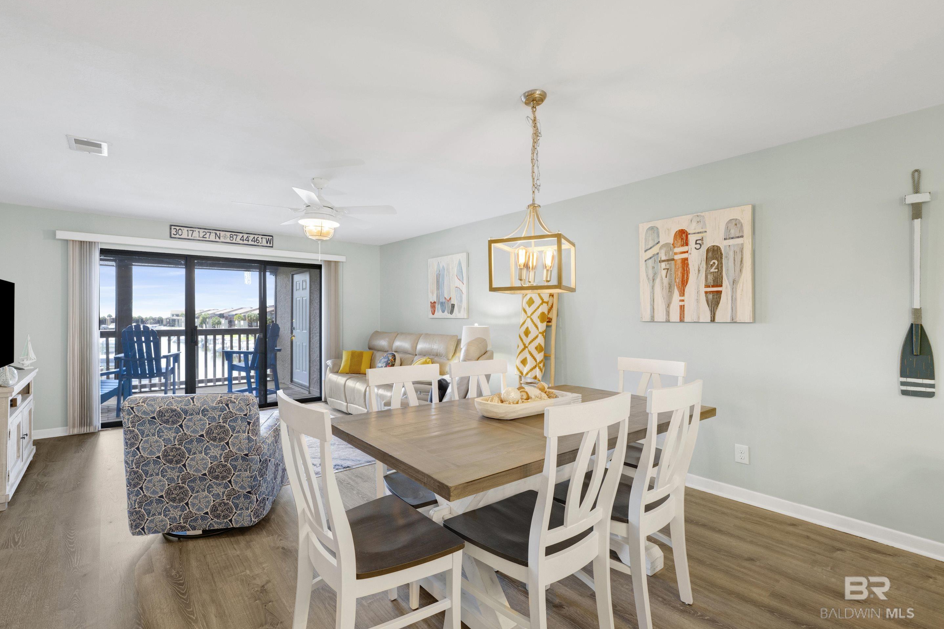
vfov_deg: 73.7
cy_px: 310
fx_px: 420
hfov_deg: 96.6
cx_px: 446
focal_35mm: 16
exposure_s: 1/4
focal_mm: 15
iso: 400
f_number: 11
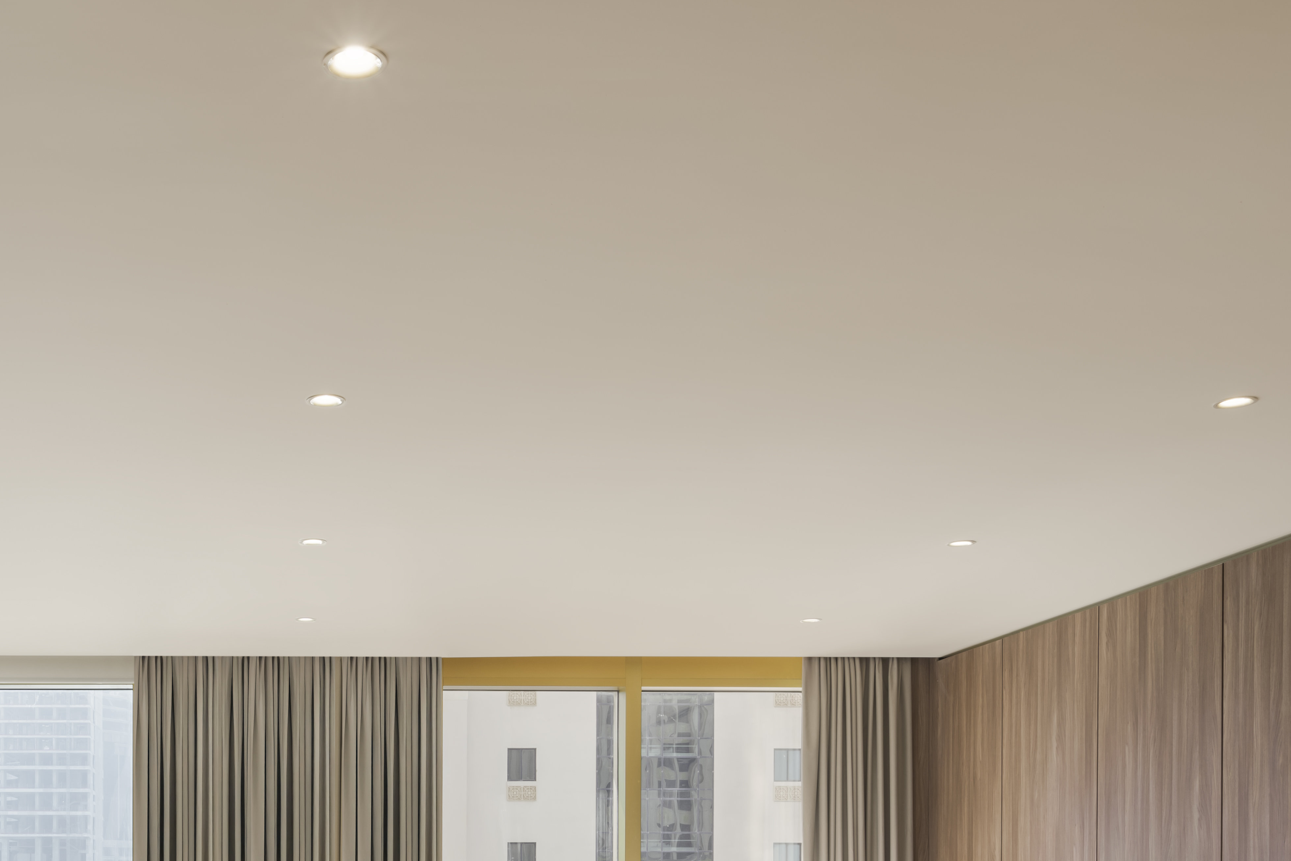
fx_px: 1506
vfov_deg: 29.5
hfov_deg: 44.5
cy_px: 888
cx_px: 292
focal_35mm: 42
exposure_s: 1.6
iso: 100
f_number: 11
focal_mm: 20
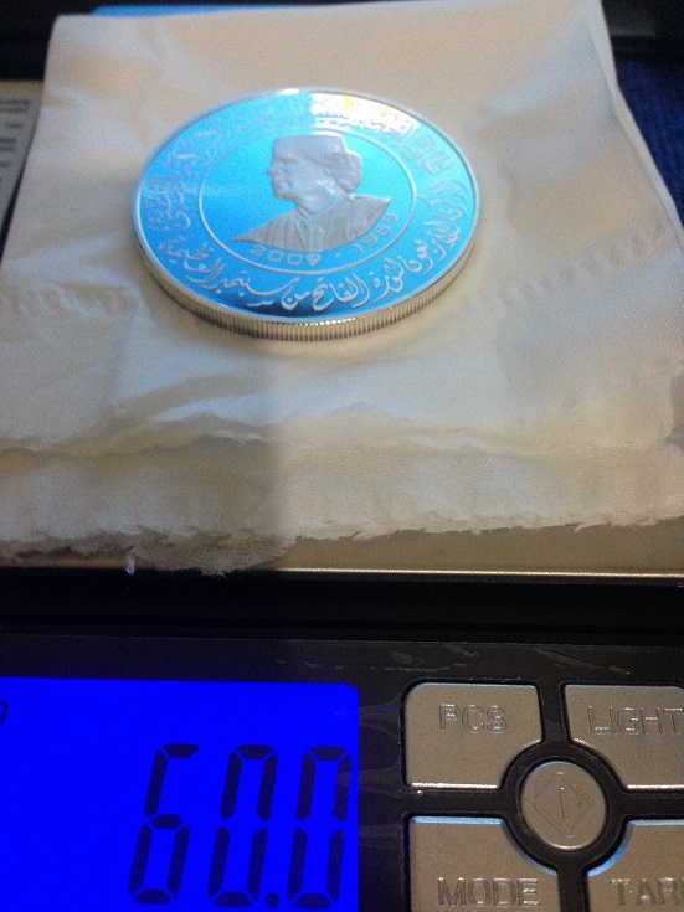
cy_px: 456
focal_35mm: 33
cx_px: 342
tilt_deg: -54.3
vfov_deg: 55.4
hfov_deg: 42.9
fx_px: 870
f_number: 2.4
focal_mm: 4.12
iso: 250
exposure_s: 1/20
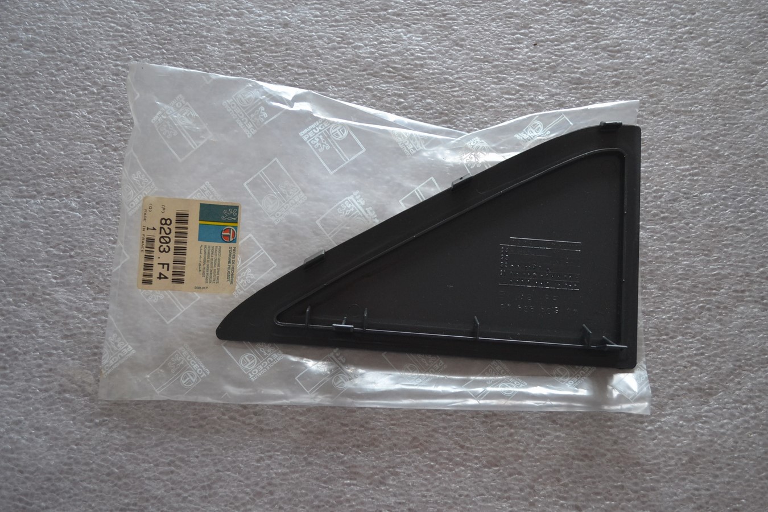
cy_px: 256
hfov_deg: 53.1
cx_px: 384
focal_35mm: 36
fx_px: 768
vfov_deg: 36.9
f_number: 4
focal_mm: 24
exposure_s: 1/60
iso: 640
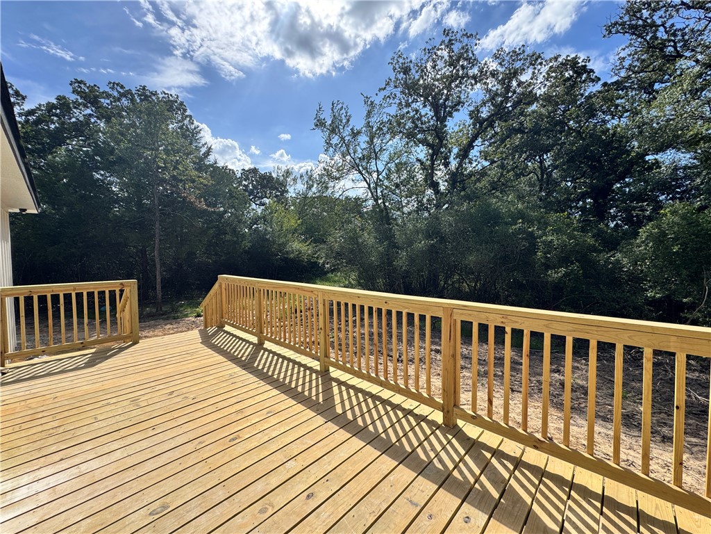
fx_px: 288
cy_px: 267
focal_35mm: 14
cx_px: 356
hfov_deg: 102.1
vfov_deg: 85.7
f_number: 2.2
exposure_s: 1/1346
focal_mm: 2.22
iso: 50
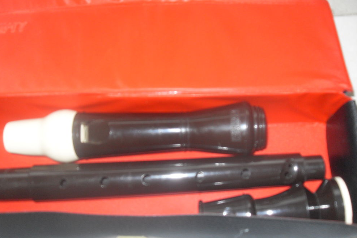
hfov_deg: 49.6
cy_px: 120
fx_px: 387
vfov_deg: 34.2
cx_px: 178
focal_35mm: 39
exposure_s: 1/45
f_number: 2.8
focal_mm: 6.3
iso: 100
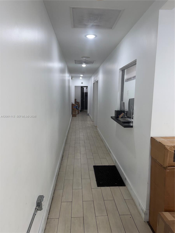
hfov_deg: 56.8
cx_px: 88
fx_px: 162
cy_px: 116
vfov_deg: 71.6
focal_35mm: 24
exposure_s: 1/120
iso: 80
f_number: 1.78
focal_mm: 6.76
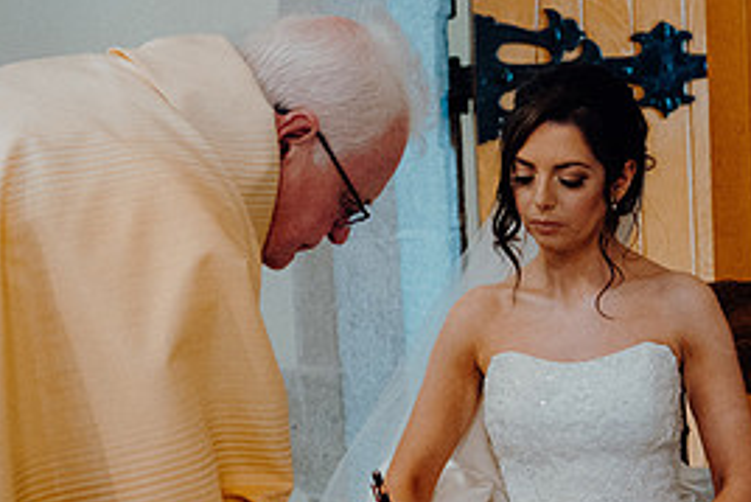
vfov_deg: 14.6
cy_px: 428
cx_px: 339
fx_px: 1941
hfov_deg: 21.9
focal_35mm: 93
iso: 5000
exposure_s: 1/160
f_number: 3.5
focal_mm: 43
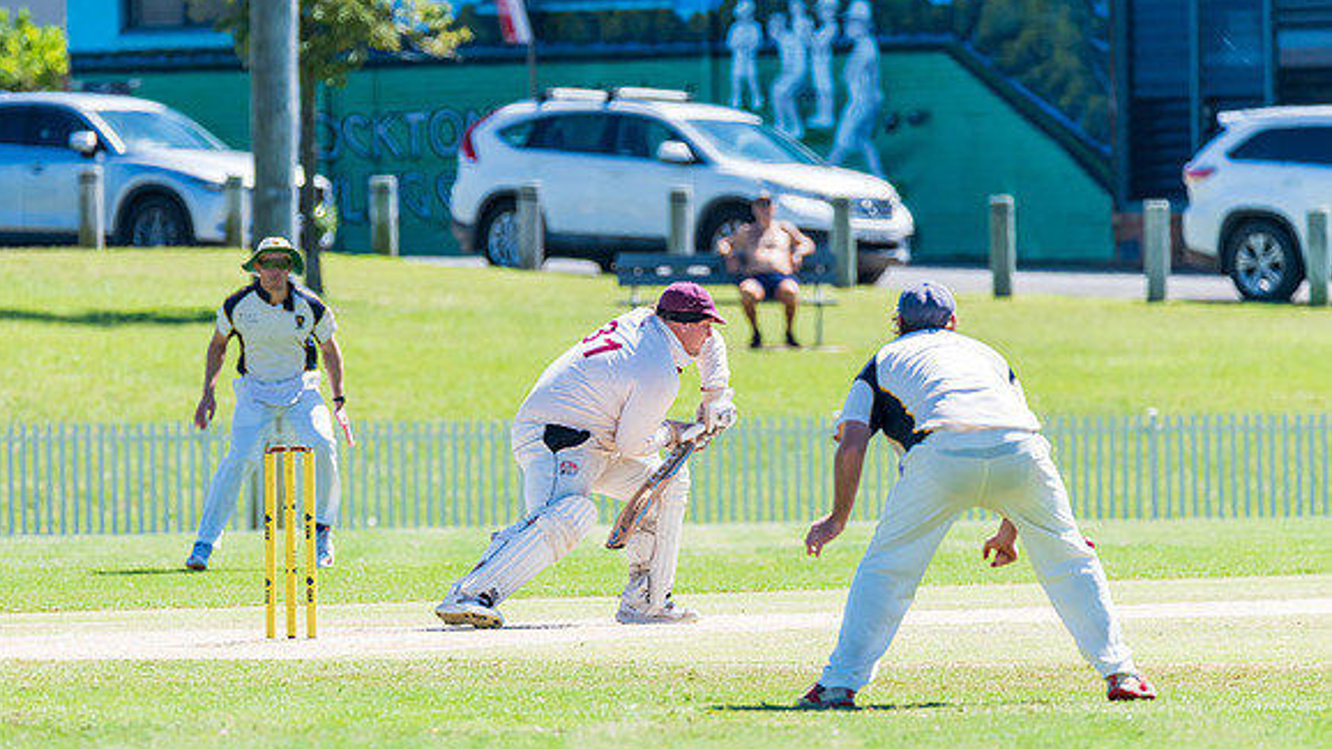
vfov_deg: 2.3
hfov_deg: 4.2
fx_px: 18258
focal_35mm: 517
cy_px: 406
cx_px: 552
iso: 640
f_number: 6.3
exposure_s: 1/2000
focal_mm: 420
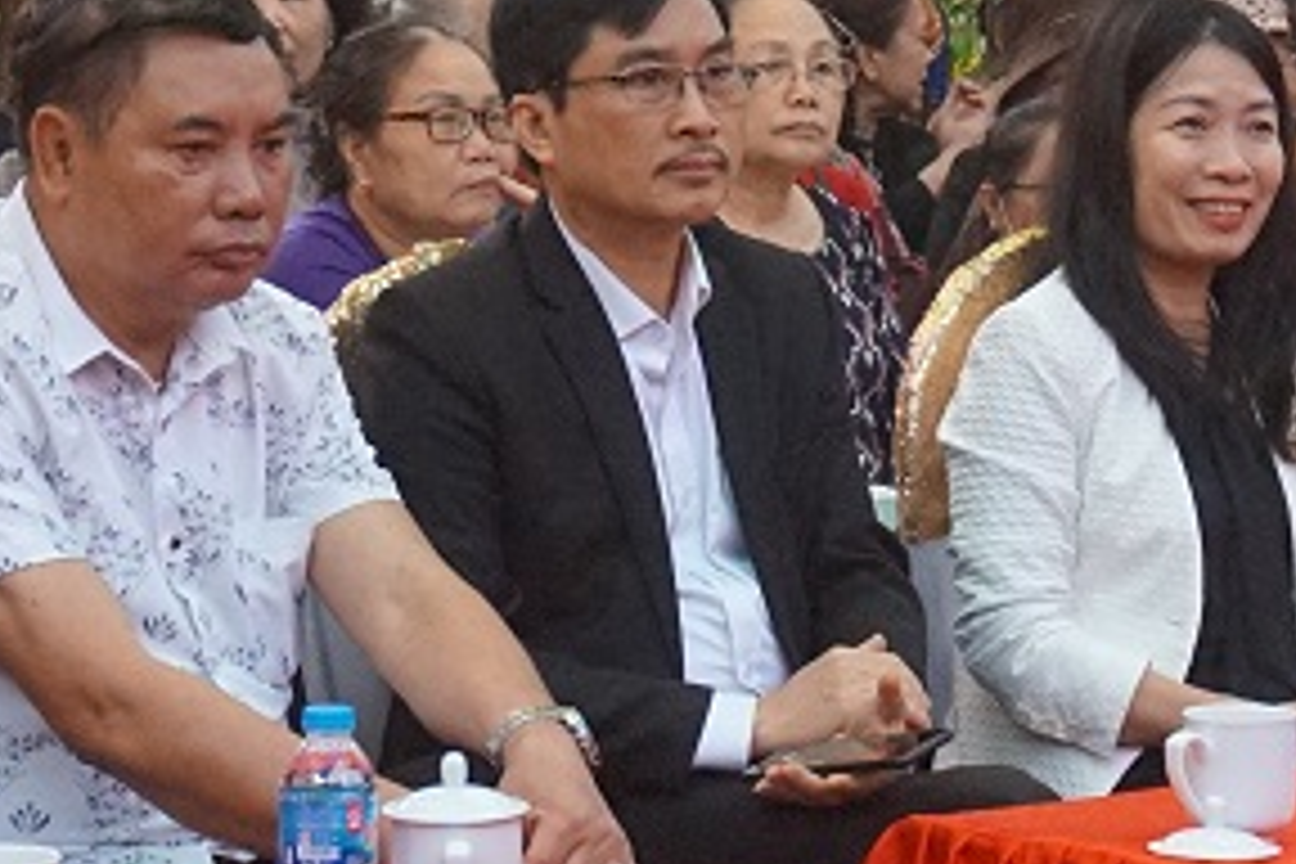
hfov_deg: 12.4
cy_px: 110
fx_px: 5940
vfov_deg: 8.3
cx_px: 1017
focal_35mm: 165
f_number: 5
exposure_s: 1/160
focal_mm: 32
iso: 3200
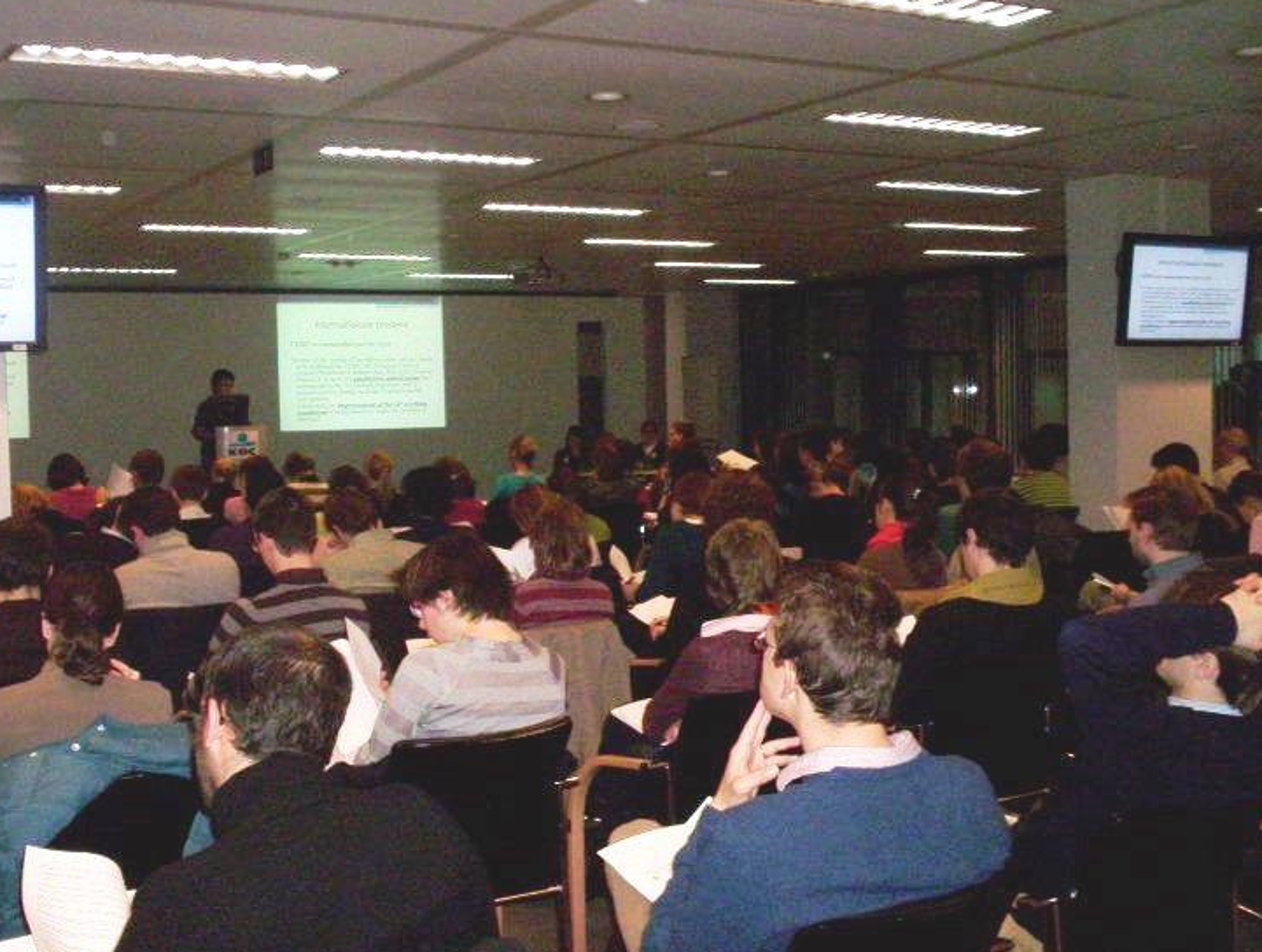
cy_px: 494
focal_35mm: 43
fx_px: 1571
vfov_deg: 33.7
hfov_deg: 43.7
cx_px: 557
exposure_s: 1/60
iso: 140
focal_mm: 4.99
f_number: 4.5
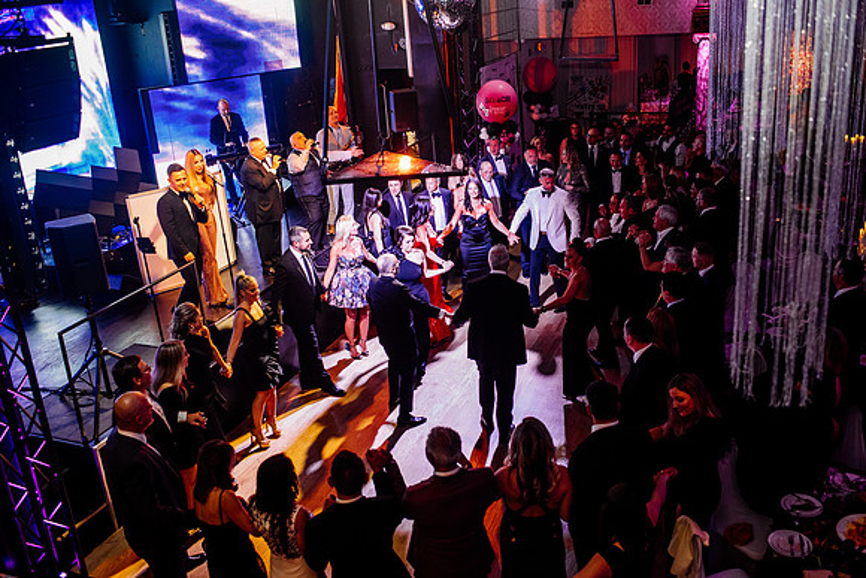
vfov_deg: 37.9
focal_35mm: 35
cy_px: 289
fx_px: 842
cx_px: 433
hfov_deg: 54.4
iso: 2000
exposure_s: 1/200
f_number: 3.2
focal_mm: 35
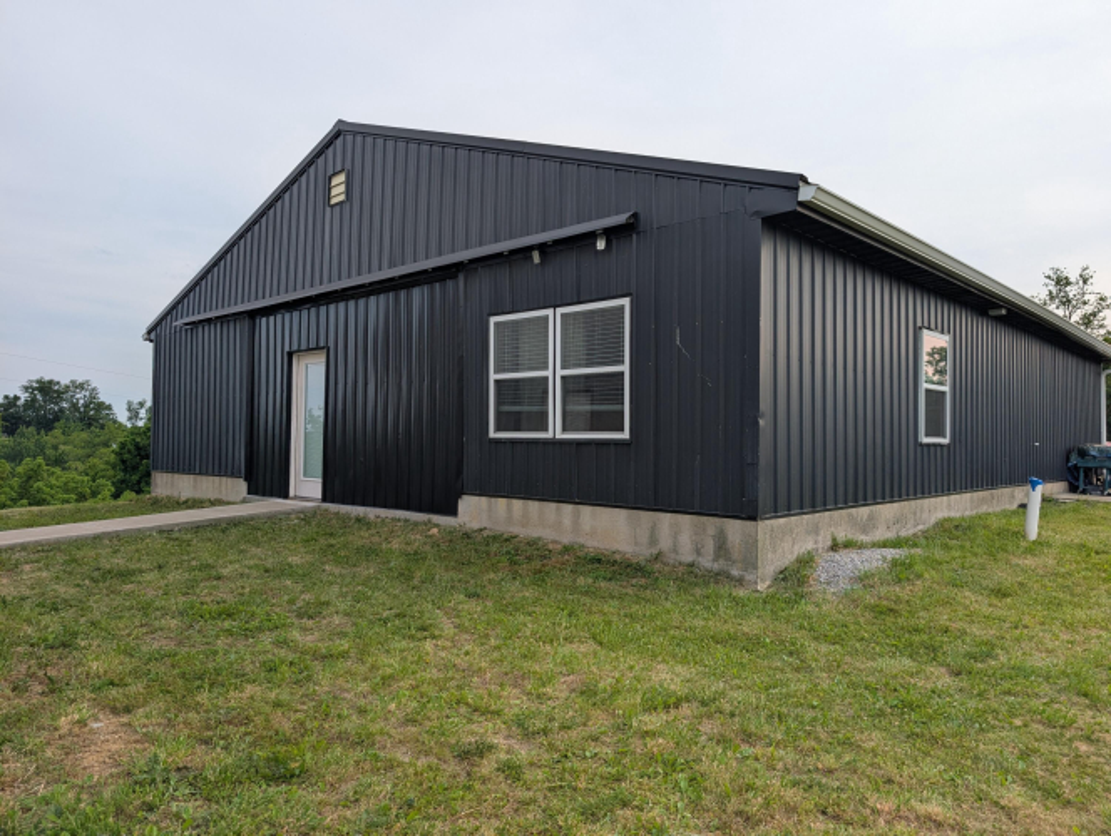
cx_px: 556
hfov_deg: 71.5
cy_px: 418
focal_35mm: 24
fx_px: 771
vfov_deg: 56.9
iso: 21
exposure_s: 1/725
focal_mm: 6.9
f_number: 1.68
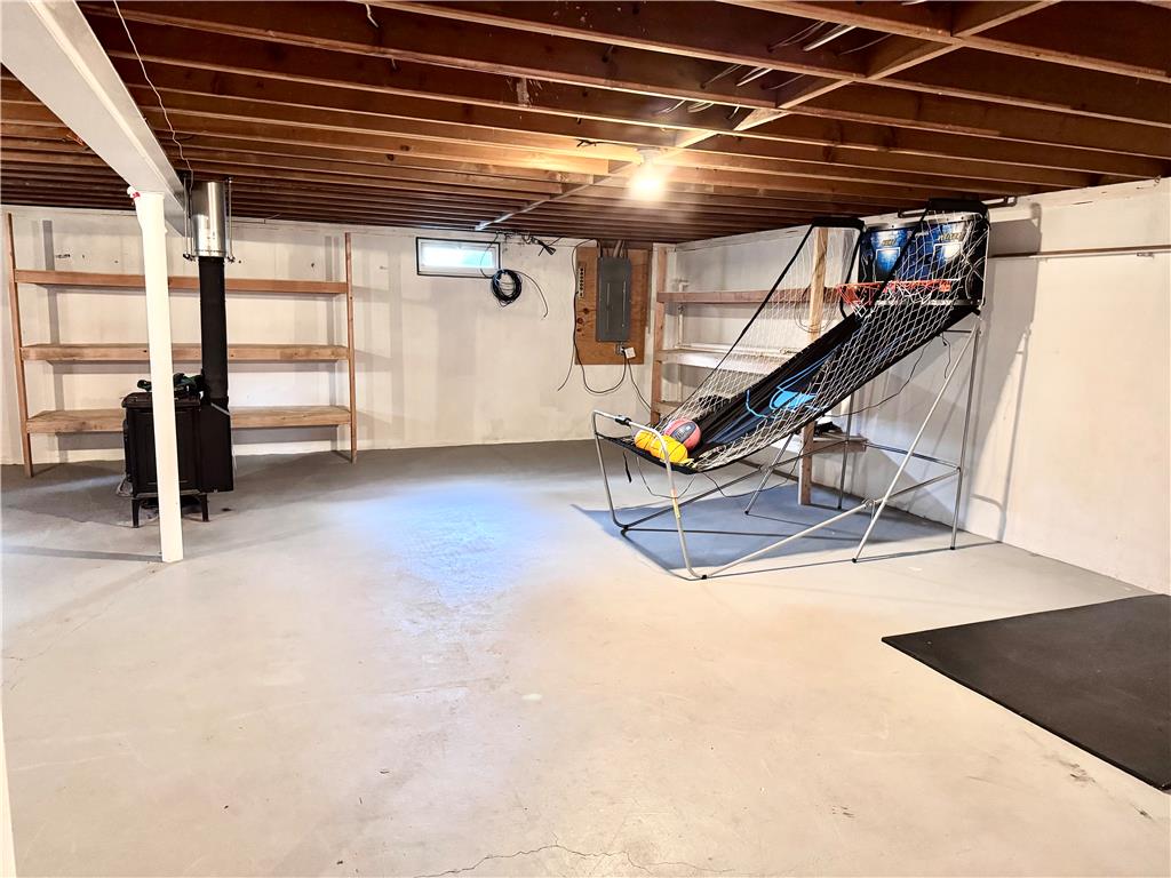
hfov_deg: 71.6
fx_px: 812
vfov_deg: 56.8
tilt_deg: -9.7
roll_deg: -0.7
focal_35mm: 24
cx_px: 586
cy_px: 439
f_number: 1.78
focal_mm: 6.76
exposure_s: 1/40
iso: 800
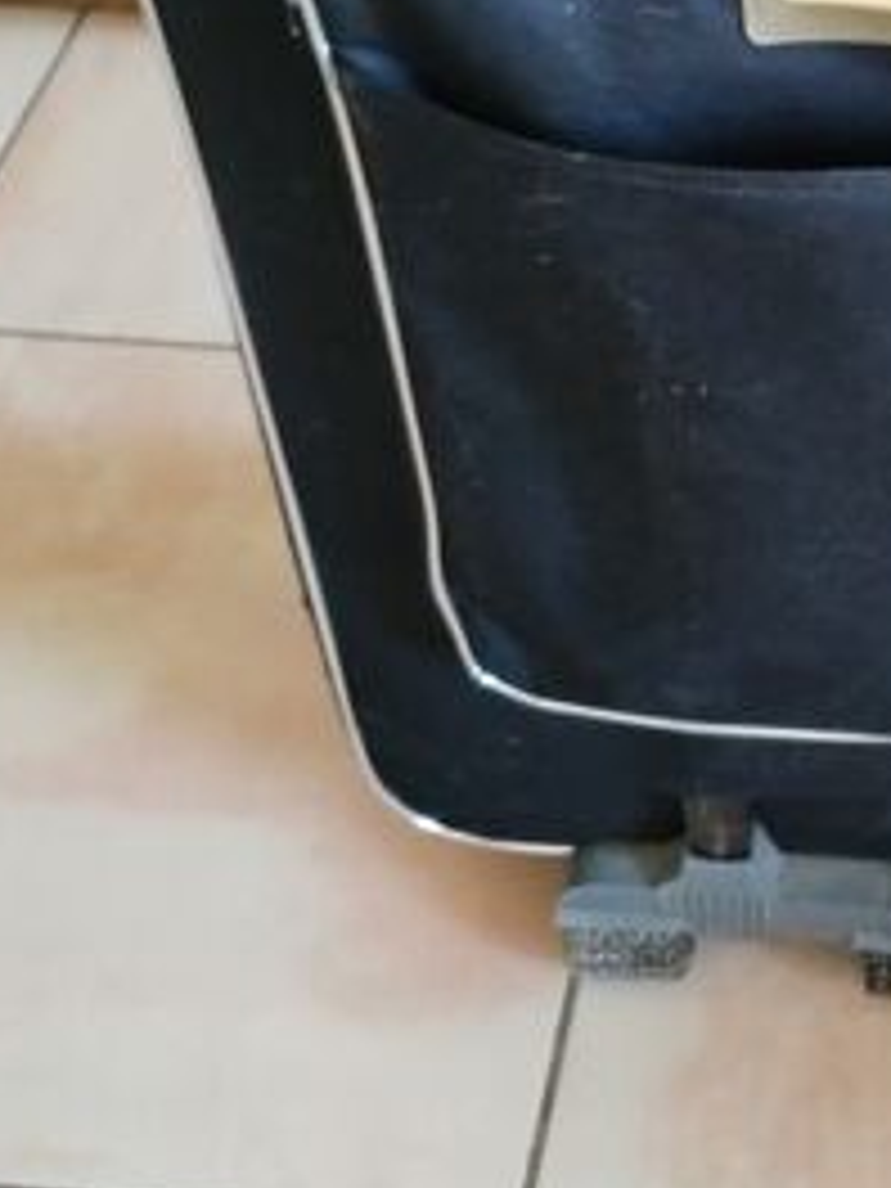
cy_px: 162
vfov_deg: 29.7
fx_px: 2162
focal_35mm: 63
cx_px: 958
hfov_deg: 22.1
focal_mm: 4.26
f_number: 1.8
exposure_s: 1/33.3
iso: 961
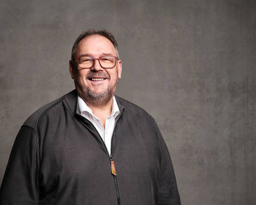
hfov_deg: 33.0
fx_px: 432
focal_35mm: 57
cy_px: 103
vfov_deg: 26.7
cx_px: 111
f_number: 2.8
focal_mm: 33
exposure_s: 1/200
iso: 160
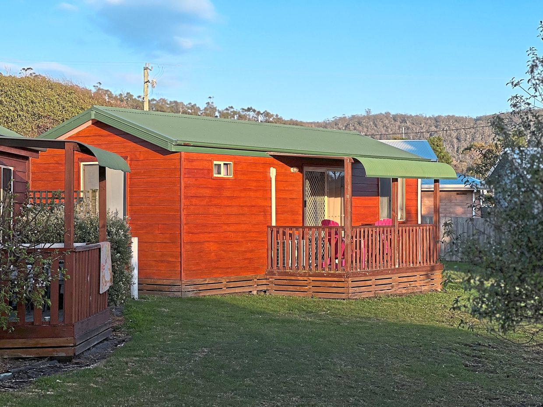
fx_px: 1208
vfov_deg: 19.1
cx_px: 272
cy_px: 204
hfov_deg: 25.3
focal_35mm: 77
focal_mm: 9
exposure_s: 1/364
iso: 32
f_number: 2.8
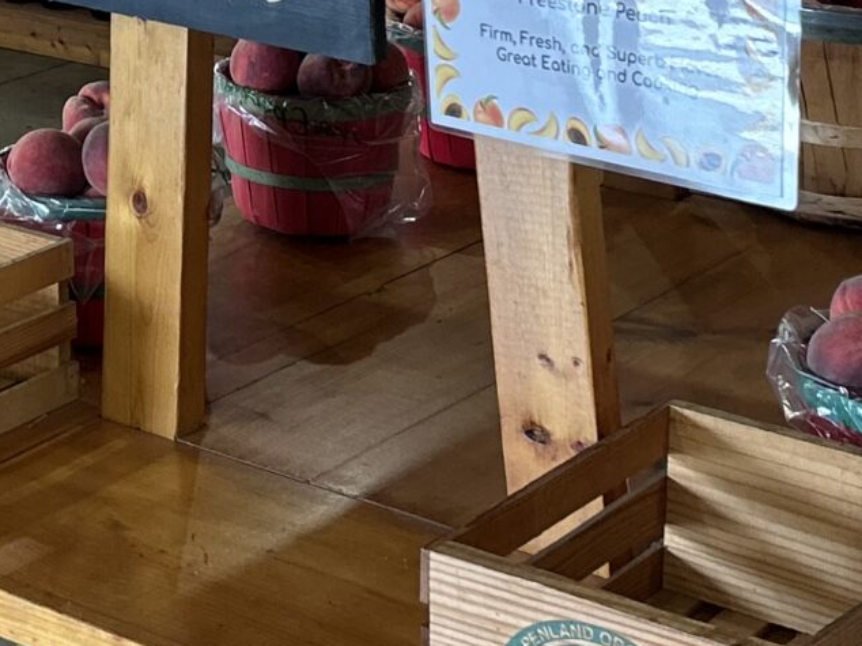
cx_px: 83
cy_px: -316
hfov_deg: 18.4
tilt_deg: -6.2
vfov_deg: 13.3
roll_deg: +2.4
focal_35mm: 105
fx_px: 2614
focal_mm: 5.7
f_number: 1.5
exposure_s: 1/60
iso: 100
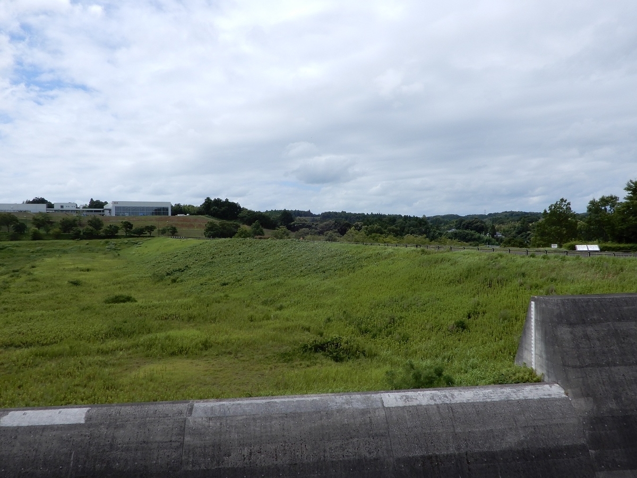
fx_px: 515
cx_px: 318
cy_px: 239
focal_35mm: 28
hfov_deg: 63.4
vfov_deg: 49.7
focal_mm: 5
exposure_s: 1/400
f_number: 6.3
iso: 80
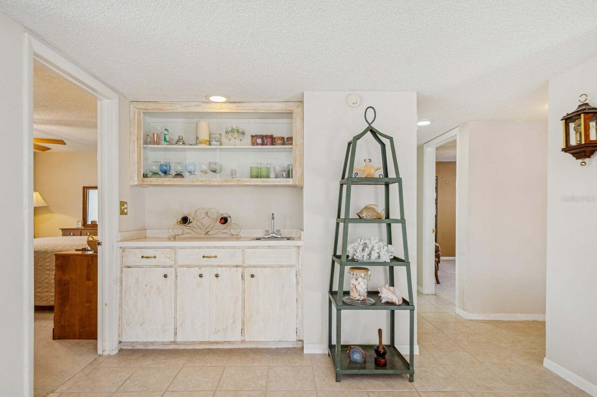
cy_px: 198
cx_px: 298
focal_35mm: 18
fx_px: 298
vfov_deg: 67.4
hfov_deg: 90.0
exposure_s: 1/3
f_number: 8
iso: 200
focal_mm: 12
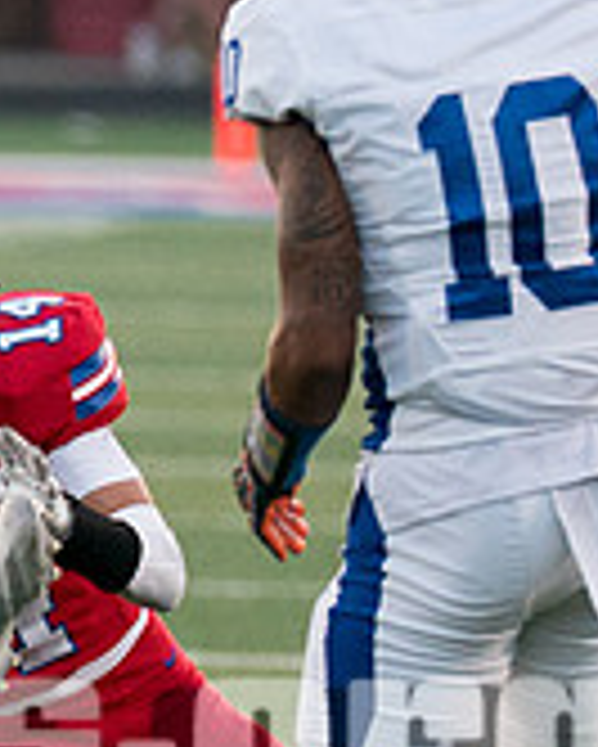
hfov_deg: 1.2
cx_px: -839
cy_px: 487
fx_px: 28358
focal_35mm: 1283
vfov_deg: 1.5
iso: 1600
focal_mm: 200
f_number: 2.8
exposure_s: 1/2000
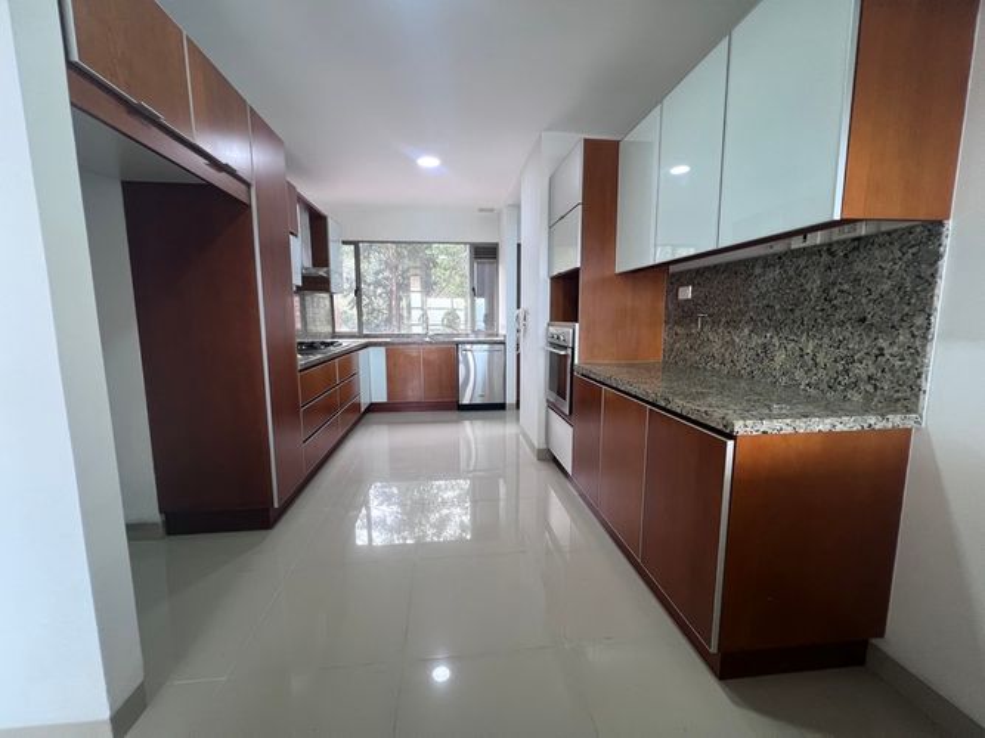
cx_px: 492
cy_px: 369
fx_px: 370
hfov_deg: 106.2
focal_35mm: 13
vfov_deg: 89.9
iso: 125
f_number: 1.8
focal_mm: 1.57
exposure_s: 1/60
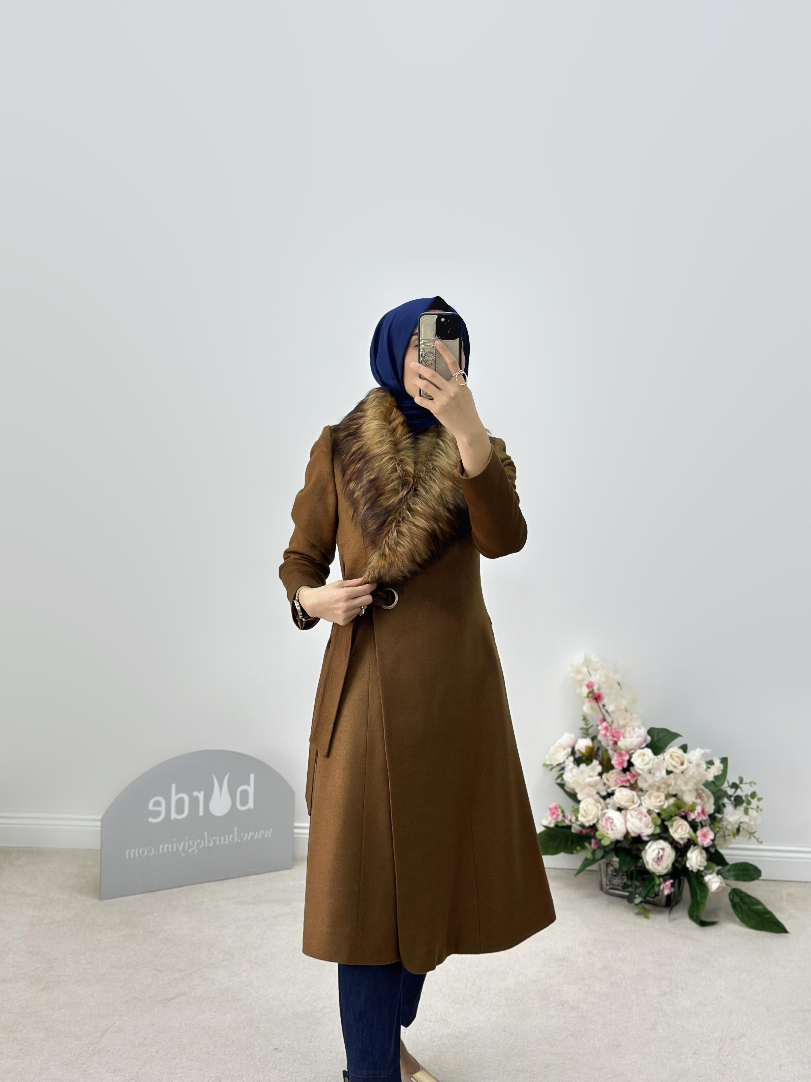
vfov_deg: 39.7
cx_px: 406
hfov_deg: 30.3
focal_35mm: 48
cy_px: 541
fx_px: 1499
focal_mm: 6.86
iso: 80
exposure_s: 1/250
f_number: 1.78
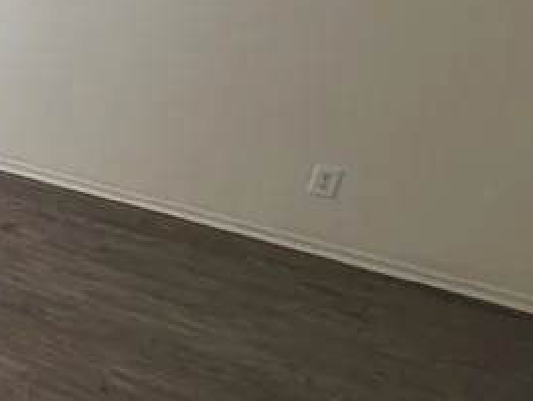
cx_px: -369
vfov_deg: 26.8
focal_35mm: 53
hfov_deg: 23.5
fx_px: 817
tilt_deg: -17.8
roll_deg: -0.4
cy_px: 53
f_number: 2.2
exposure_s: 1/120
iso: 200
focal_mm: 2.22
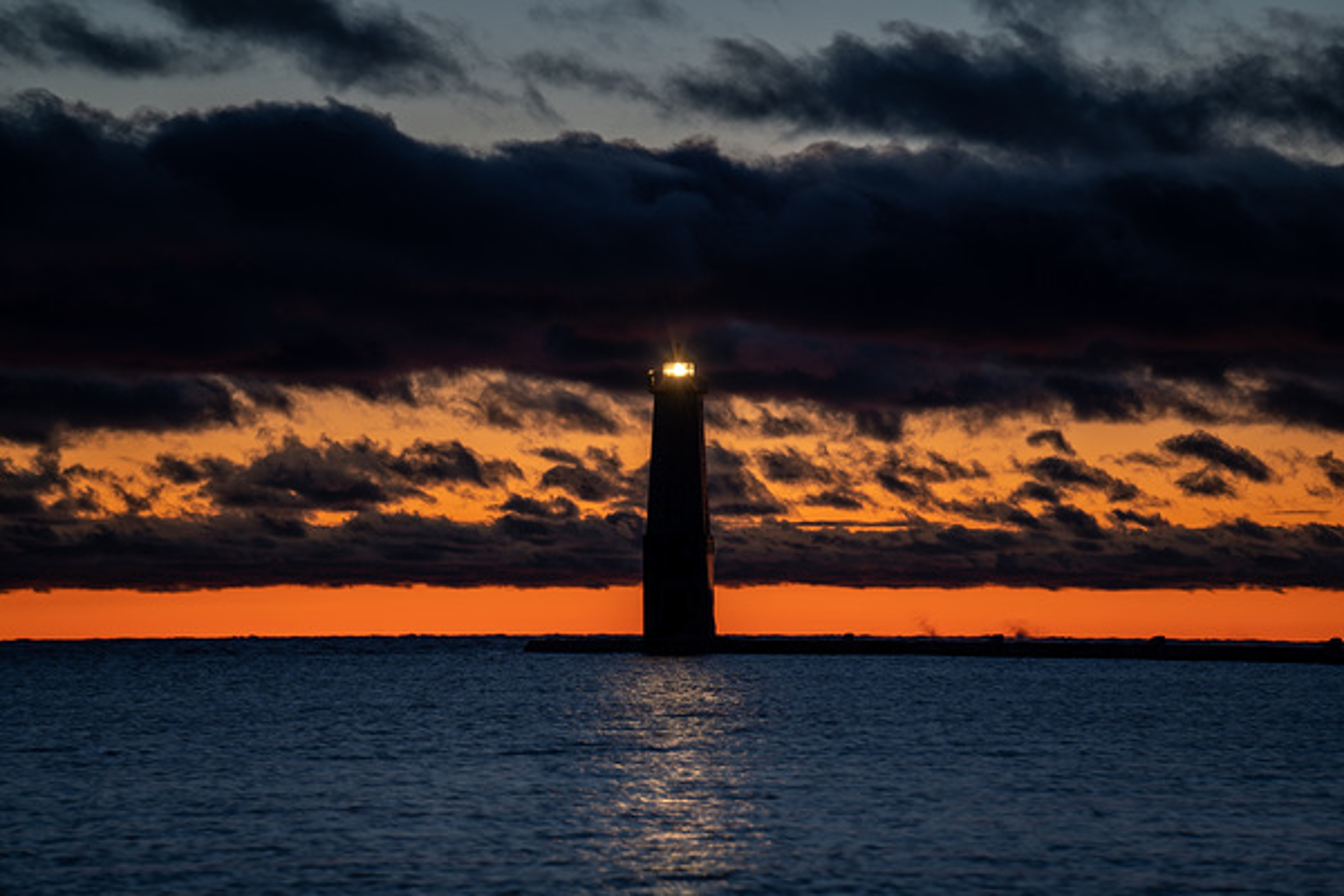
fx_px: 6719
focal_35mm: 180
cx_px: 672
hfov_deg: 11.4
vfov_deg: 7.6
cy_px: 448
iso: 100
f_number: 2.8
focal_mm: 180
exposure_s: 1/4
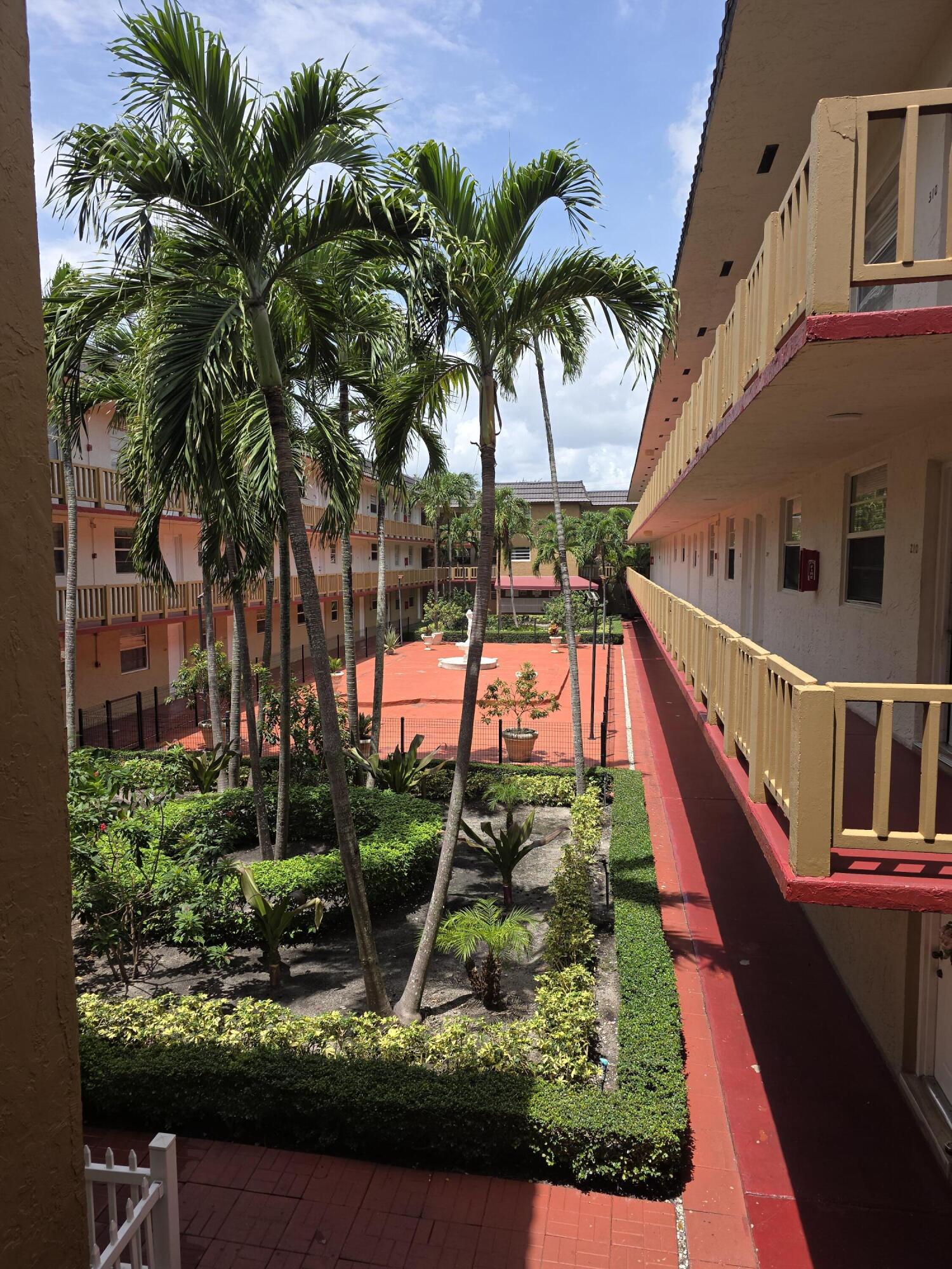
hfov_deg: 58.9
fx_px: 843
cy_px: 634
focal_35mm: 23
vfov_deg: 73.9
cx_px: 476
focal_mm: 6.3
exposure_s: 1/650
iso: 12
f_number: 1.7
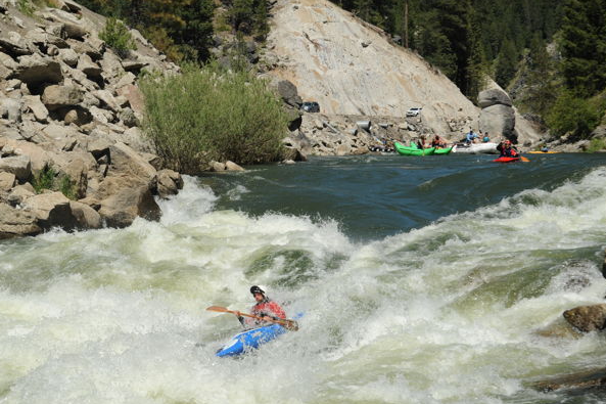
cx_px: 229
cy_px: 262
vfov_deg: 15.3
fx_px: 1498
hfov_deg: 22.8
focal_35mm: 89
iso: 200
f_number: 7.1
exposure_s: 1/1000
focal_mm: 66
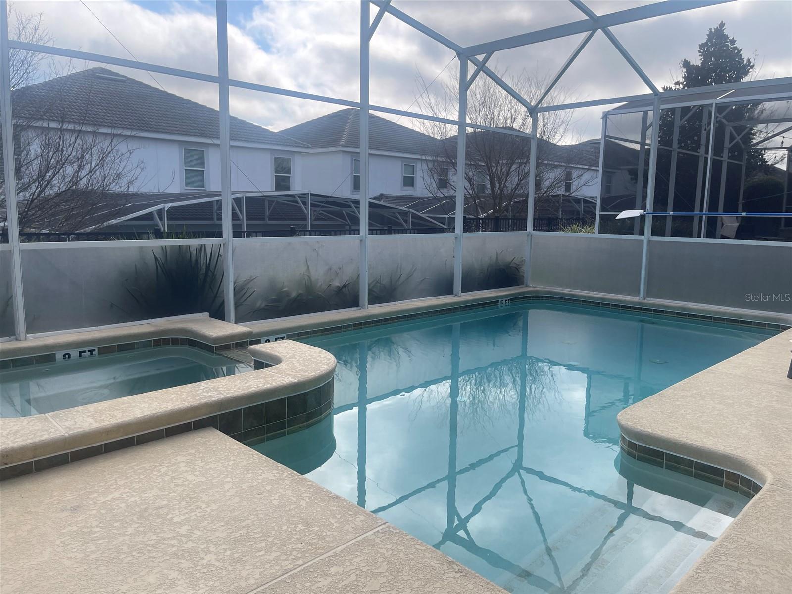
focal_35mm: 25
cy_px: 297
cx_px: 396
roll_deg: -1.2
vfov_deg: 54.9
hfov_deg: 69.4
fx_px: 572
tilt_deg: -7.6
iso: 32
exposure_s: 1/1403
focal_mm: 5.1
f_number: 1.6
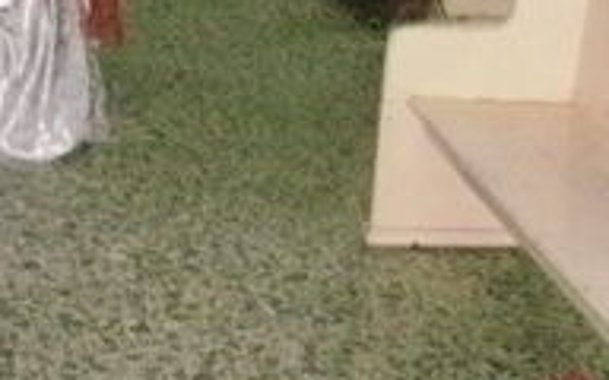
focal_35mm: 127
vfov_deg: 9.7
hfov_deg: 15.6
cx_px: -203
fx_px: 2108
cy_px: -336
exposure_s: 1/30
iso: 640
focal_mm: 6.3
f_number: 3.5
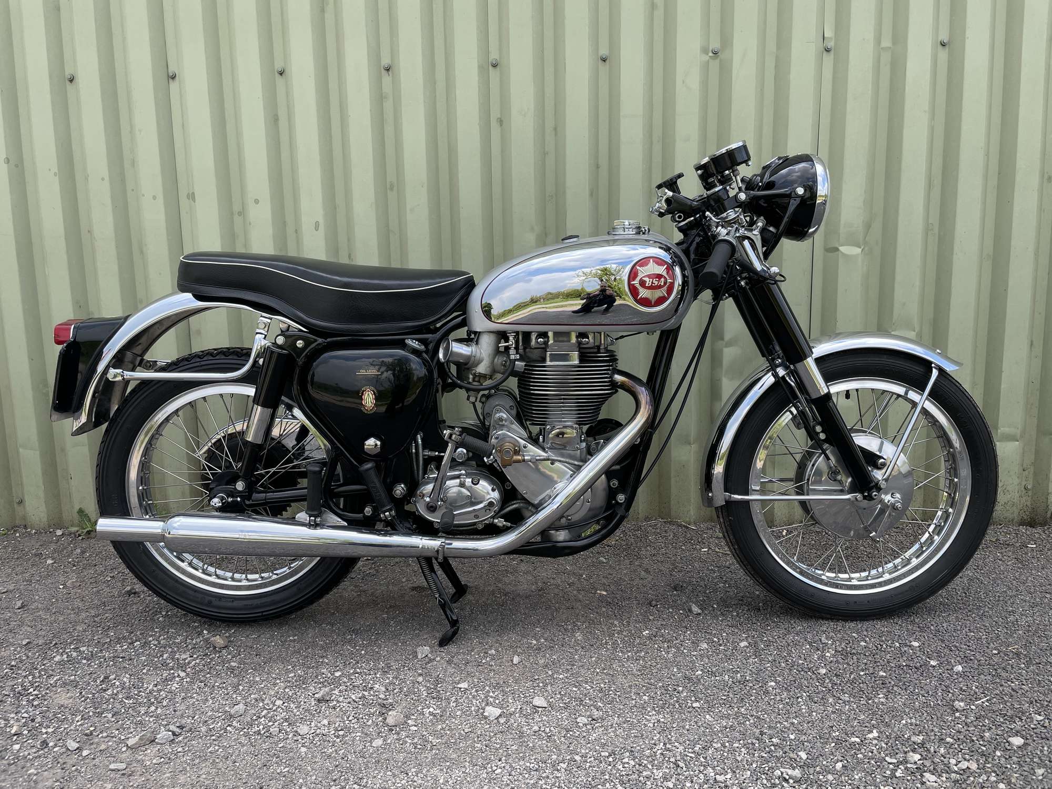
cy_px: 394
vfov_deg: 53.1
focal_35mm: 26
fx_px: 790
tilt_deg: -7.8
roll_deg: +1.7
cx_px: 526
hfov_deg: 67.3
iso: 32
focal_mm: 4.2
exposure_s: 1/882
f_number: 1.6
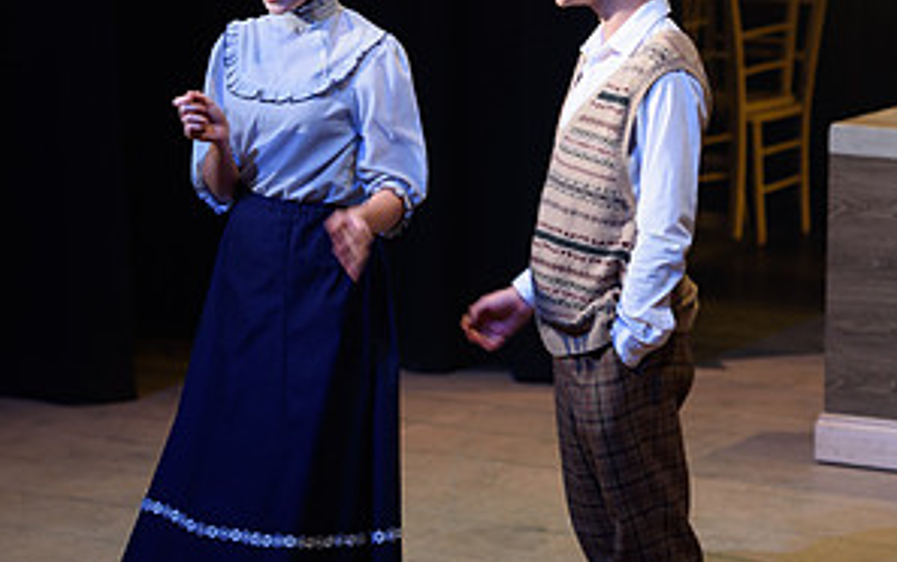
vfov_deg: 7.3
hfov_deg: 11.7
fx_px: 4378
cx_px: 448
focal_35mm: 179
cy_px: 269
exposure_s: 1/100
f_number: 2.8
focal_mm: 116
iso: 800
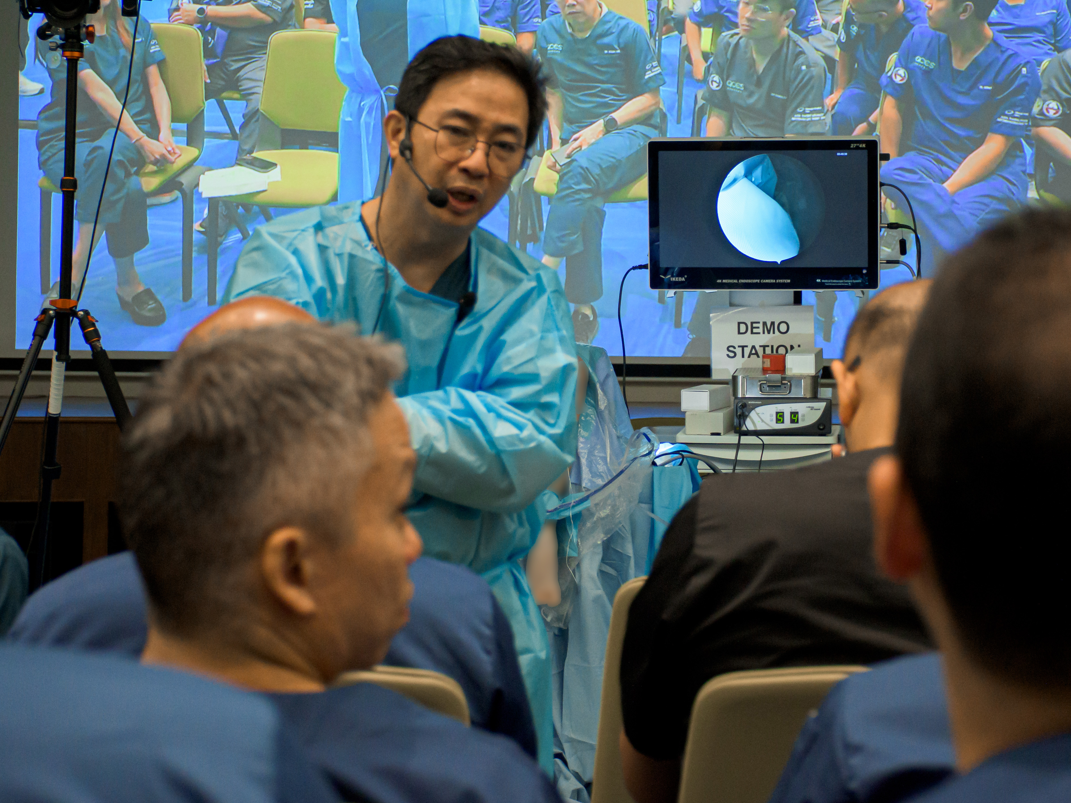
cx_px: 606
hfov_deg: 17.9
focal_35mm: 110
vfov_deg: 13.4
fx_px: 3403
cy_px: 295
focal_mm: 48
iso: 720
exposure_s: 1/80
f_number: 4.5
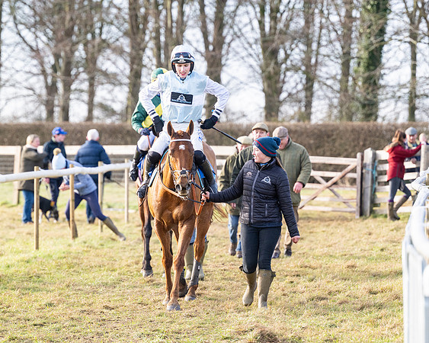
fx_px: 2828
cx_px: 228
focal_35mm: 223
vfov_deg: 6.9
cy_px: 163
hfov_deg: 8.7
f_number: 4.5
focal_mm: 185
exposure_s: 1/1600
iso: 800
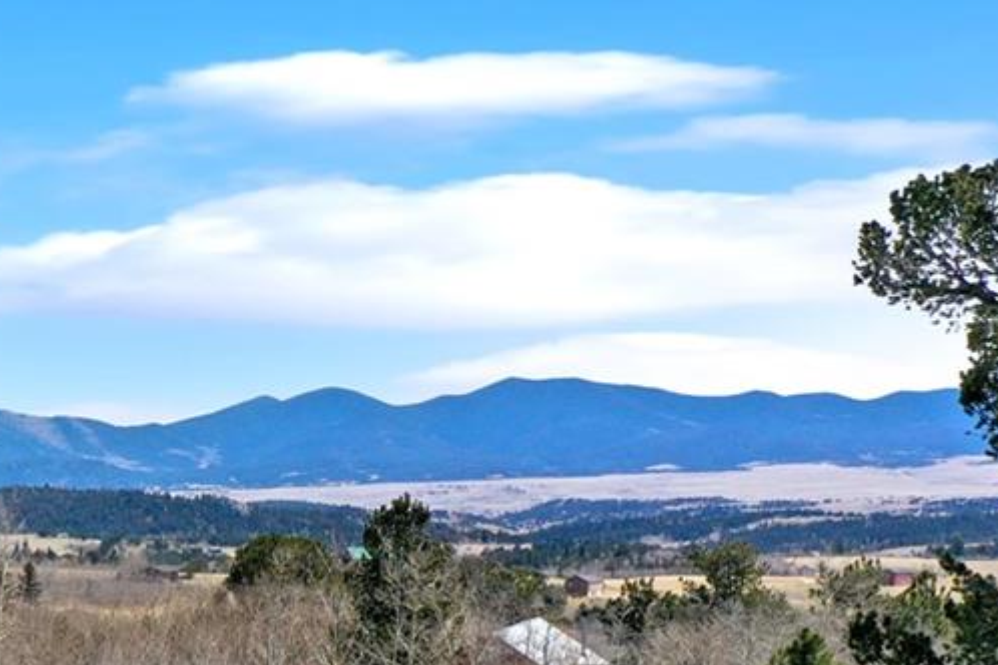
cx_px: -511
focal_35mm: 90
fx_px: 2495
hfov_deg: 19.6
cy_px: 745
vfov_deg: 14.8
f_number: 6.3
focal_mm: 10.26
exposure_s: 1/500
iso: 100
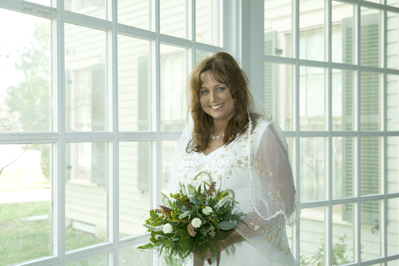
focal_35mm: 50
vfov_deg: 27.0
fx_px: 554
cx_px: 200
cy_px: 133
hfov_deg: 39.6
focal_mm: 50
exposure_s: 1/60
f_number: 4
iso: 160
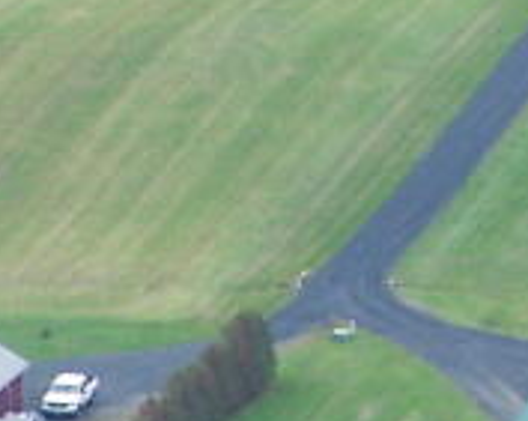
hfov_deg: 1.2
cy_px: -15
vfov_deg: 0.9
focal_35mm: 1630
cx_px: 931
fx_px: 25430
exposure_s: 1/200
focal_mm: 47.7
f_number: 3.6
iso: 80
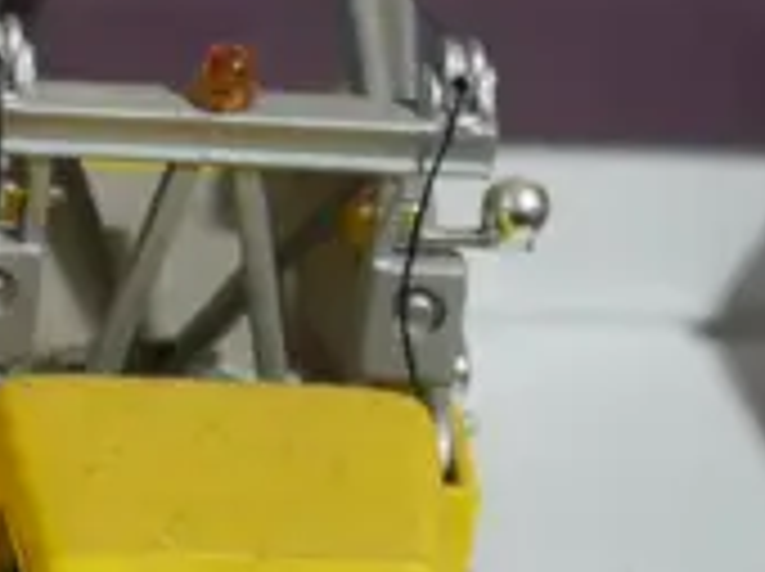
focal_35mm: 241
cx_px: -1048
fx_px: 5318
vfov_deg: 6.2
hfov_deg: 7.7
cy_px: 333
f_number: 4.4
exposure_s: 1/60
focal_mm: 20
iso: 500
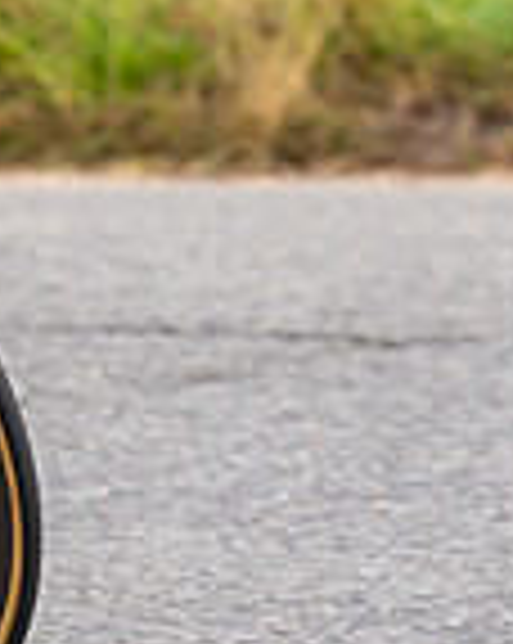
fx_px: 11678
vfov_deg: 3.2
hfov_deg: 2.5
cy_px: -125
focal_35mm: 614
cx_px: -806
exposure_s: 1/1000
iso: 125
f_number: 4
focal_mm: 127
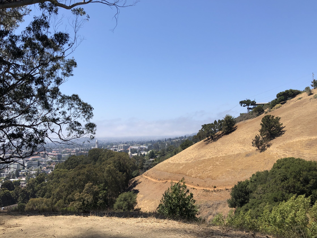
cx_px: 145
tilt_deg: +0.8
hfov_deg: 56.7
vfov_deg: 44.2
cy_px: 123
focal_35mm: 32
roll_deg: +0.7
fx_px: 293
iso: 20
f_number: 1.8
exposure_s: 1/2183
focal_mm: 4
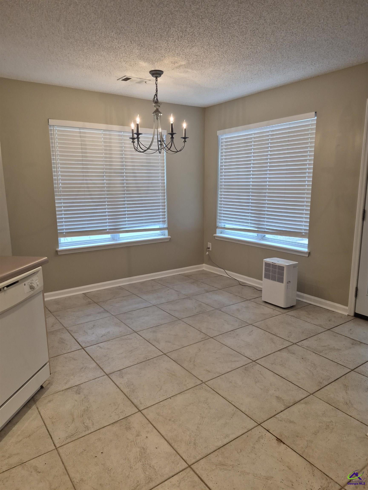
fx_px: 326
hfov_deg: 58.9
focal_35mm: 23
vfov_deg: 73.9
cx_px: 184
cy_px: 245
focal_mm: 5.4
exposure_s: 1/120
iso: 160
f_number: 1.8
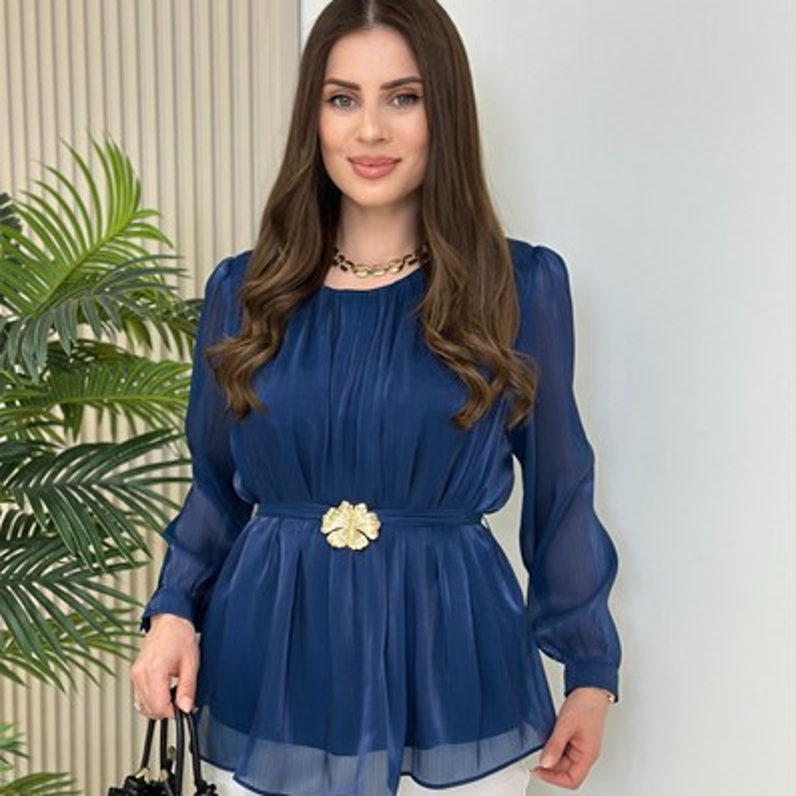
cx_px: 399
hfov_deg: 30.0
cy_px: 472
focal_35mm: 57
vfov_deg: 30.0
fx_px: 1483
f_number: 1.78
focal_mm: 6.86
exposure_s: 1/100
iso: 64
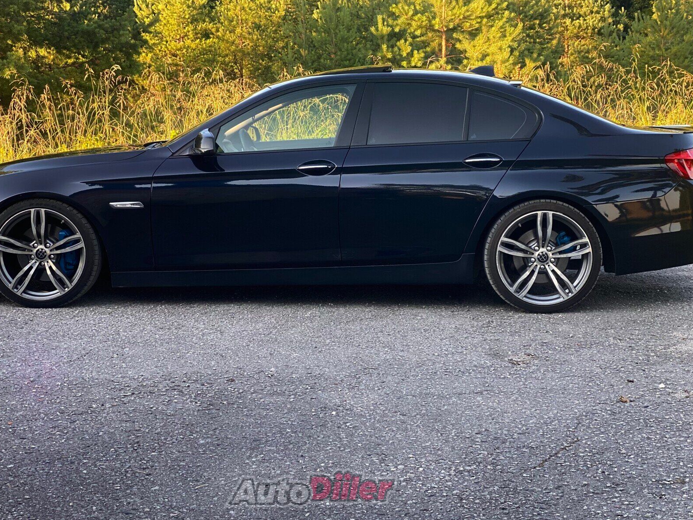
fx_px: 1282
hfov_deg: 30.2
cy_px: 232
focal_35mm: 64
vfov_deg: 22.9
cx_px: 311
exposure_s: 1/122
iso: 32
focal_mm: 6
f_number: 2
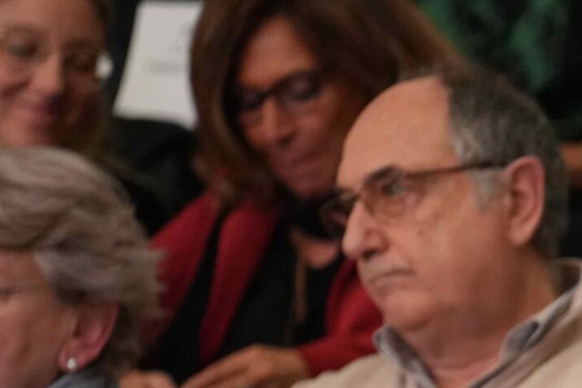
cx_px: 892
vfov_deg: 2.6
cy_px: 693
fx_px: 8683
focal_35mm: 537
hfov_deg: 3.8
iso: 4000
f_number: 2.8
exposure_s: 1/25
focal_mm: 150
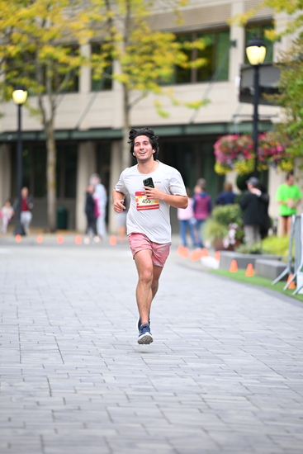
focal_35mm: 200
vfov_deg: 10.3
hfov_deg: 6.9
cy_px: 227
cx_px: 152
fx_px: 2523
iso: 1000
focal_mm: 200
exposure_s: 1/1600
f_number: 2.8
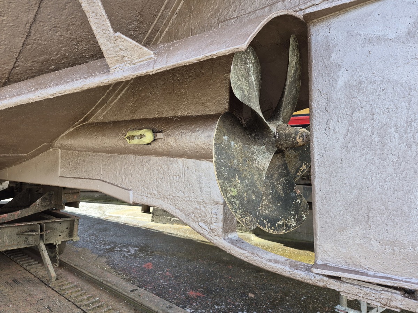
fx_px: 278
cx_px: 209
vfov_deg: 58.9
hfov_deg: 73.9
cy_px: 156
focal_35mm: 23
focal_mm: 5.4
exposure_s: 1/634
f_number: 1.8
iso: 80
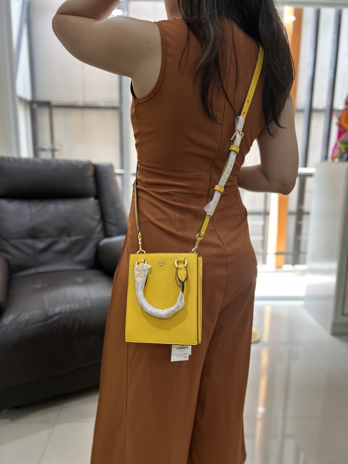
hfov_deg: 53.1
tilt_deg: -11.3
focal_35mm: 26
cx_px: 174
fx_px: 349
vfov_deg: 67.3
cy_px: 232
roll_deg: -0.6
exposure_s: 1/50
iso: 100
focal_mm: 5.7
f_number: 1.5
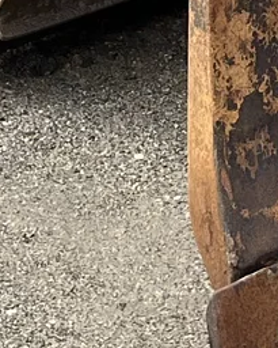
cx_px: 212
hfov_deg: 7.8
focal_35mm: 198
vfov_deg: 8.6
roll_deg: +2.7
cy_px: -566
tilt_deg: -4.4
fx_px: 2035
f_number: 1.6
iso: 50
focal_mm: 5.1
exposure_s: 1/1056
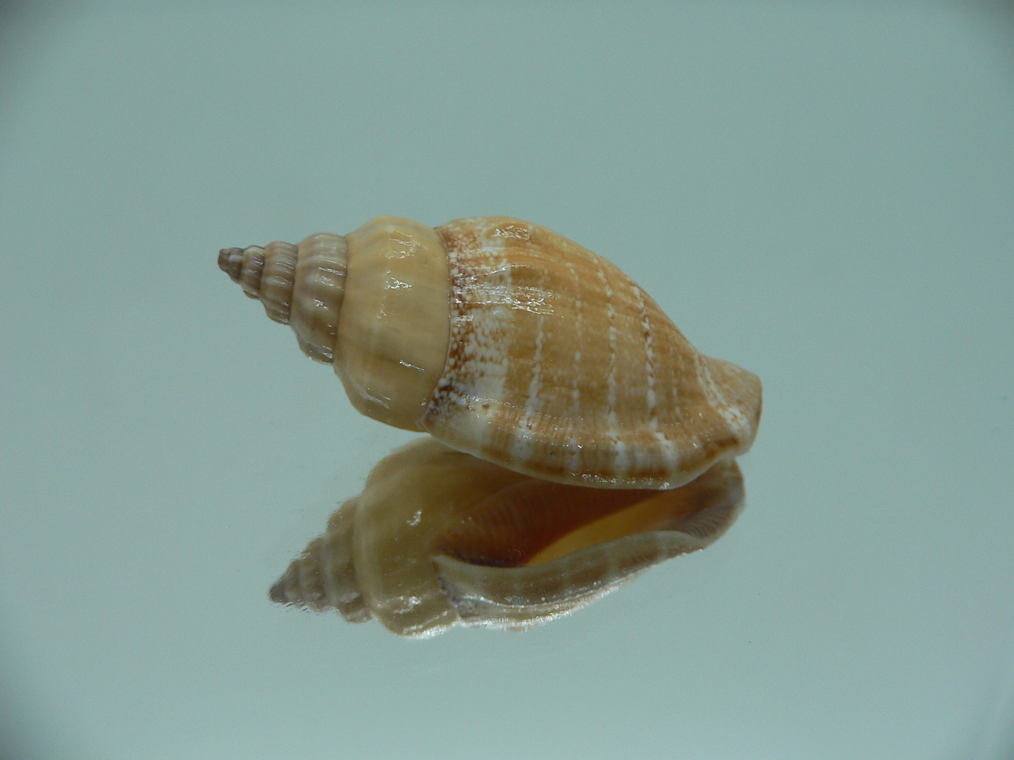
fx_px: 1025
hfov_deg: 52.6
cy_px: 380
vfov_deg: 40.7
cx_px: 507
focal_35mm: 35
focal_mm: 4.6
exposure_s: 1/60
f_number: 2.8
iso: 80
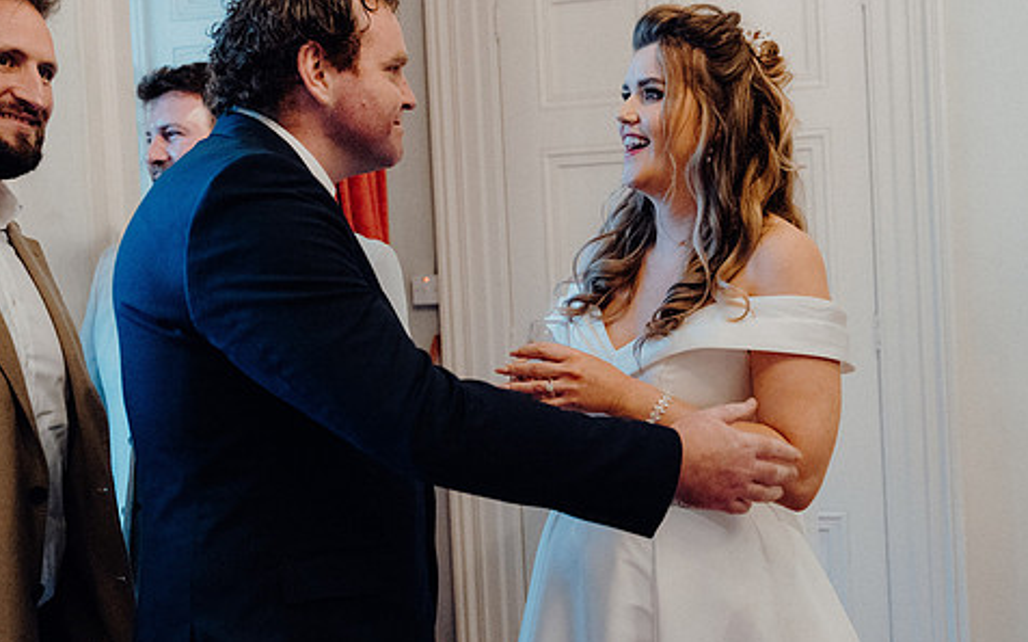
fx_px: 1288
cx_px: 488
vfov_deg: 28.0
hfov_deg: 43.5
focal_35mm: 46
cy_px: 295
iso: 5000
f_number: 3.5
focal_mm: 37
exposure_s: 1/200
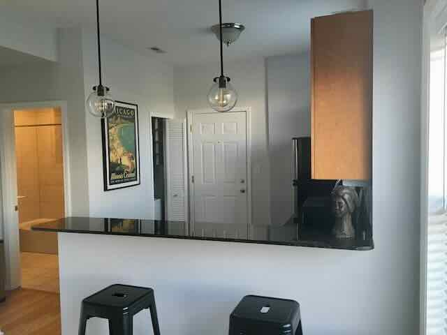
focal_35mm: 29
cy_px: 168
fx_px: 374
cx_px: 224
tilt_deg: -2.6
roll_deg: +0.6
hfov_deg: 61.7
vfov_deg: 48.2
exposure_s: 1/30
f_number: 2.2
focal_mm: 4.15
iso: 125
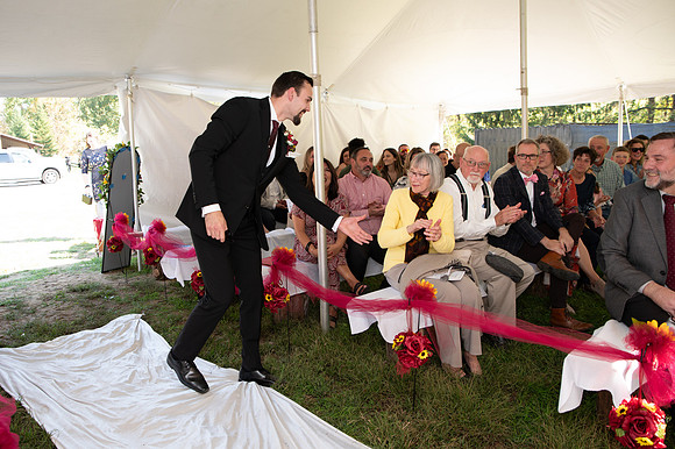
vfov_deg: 47.1
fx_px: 515
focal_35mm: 27
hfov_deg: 66.2
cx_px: 291
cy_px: 217
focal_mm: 24
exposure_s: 1/200
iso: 320
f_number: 3.2
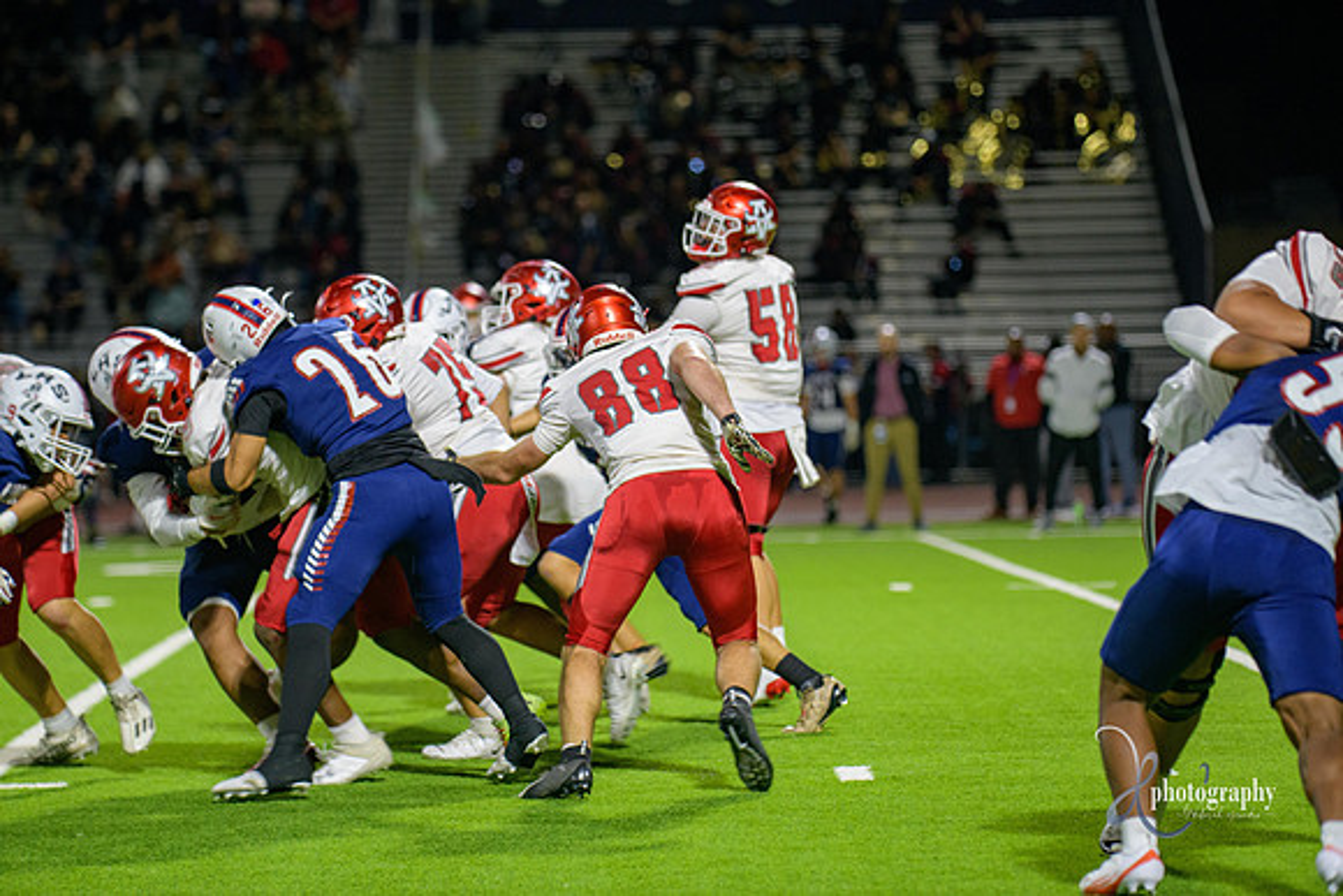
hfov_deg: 12.1
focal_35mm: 170
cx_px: 672
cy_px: 448
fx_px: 6343
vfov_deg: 8.1
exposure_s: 1/250
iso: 2000
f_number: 2.8
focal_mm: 170
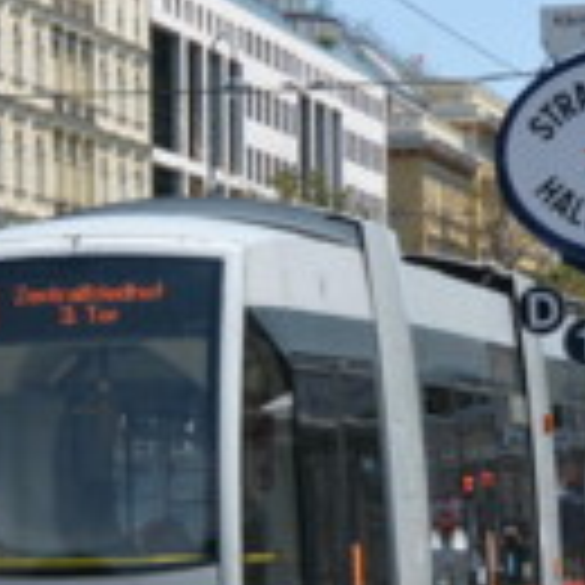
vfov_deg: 9.2
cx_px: 81
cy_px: 369
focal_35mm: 191
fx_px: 3652
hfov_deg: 9.1
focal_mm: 24.2
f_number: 5
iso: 160
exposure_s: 1/800
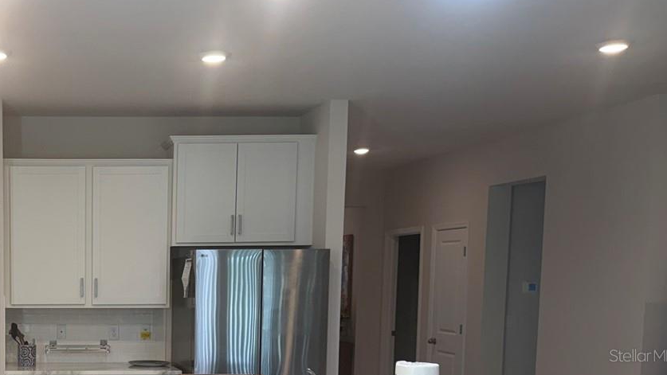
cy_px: 355
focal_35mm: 50
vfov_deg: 23.2
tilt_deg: -4.8
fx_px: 884
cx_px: 47
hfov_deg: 38.1
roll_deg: +0.3
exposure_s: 1/137
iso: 100
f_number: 1.78
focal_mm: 6.76
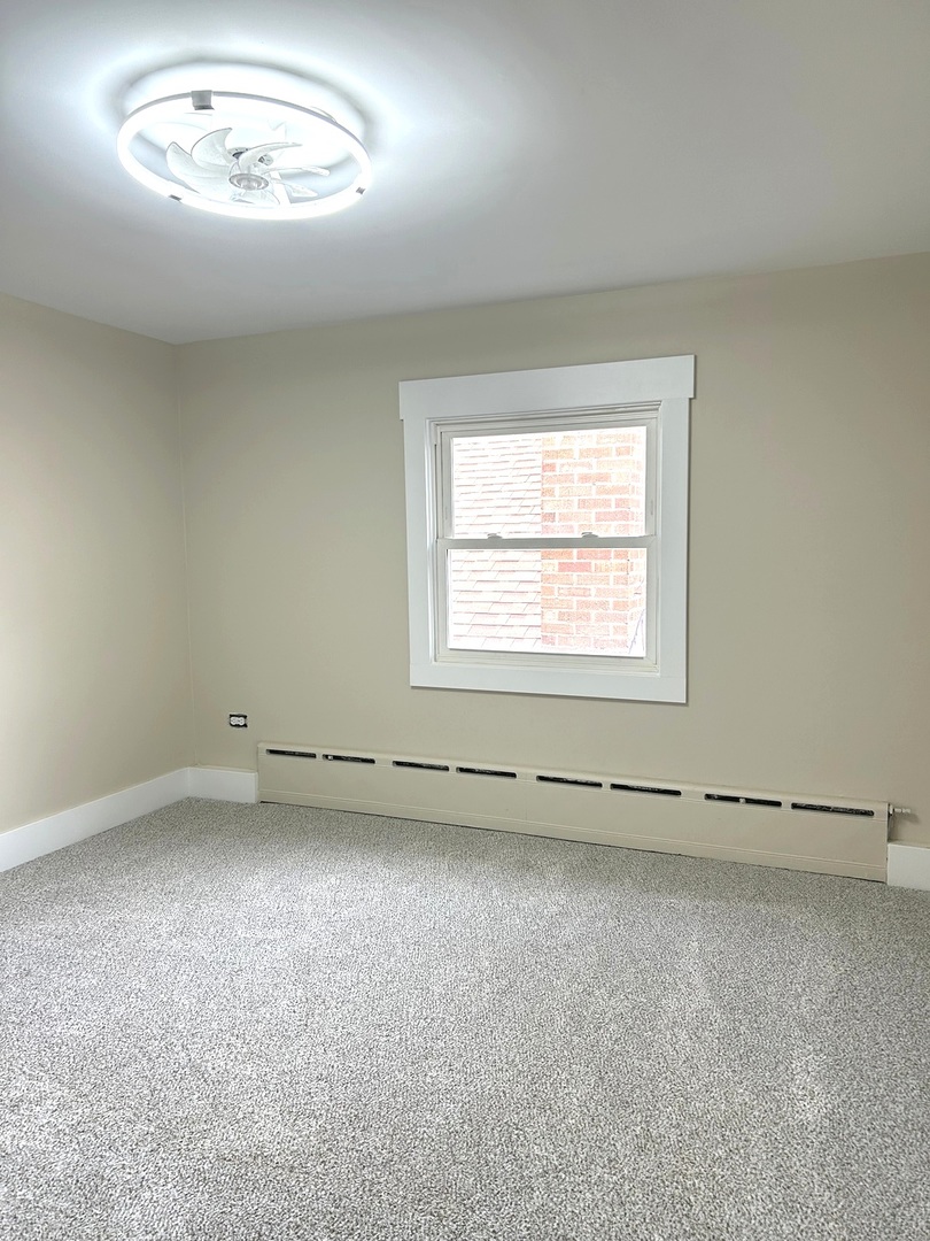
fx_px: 931
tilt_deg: -4.9
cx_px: 465
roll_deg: +0.5
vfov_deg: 67.3
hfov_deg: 53.1
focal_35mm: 26
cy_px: 620
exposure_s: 1/150
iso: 64
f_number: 1.5
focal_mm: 5.7
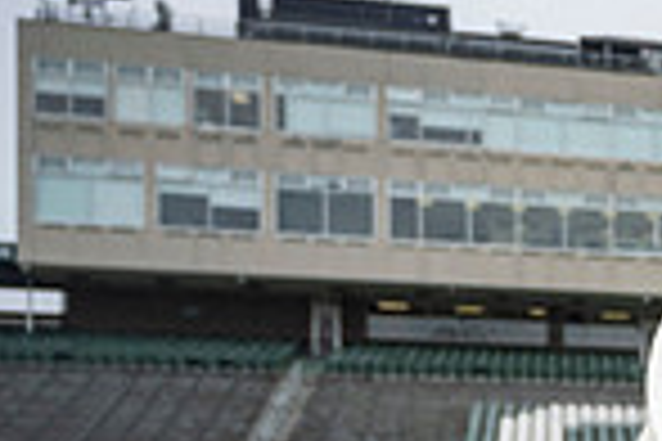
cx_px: 1216
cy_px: 614
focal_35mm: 95
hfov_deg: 17.2
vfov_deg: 13.7
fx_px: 1747
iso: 320
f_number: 4
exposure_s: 1/200
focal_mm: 24
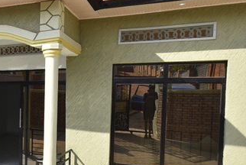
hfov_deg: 41.9
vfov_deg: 33.4
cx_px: 0
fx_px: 274
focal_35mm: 40
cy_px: 100
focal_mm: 10
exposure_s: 1/250
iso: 200
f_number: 8
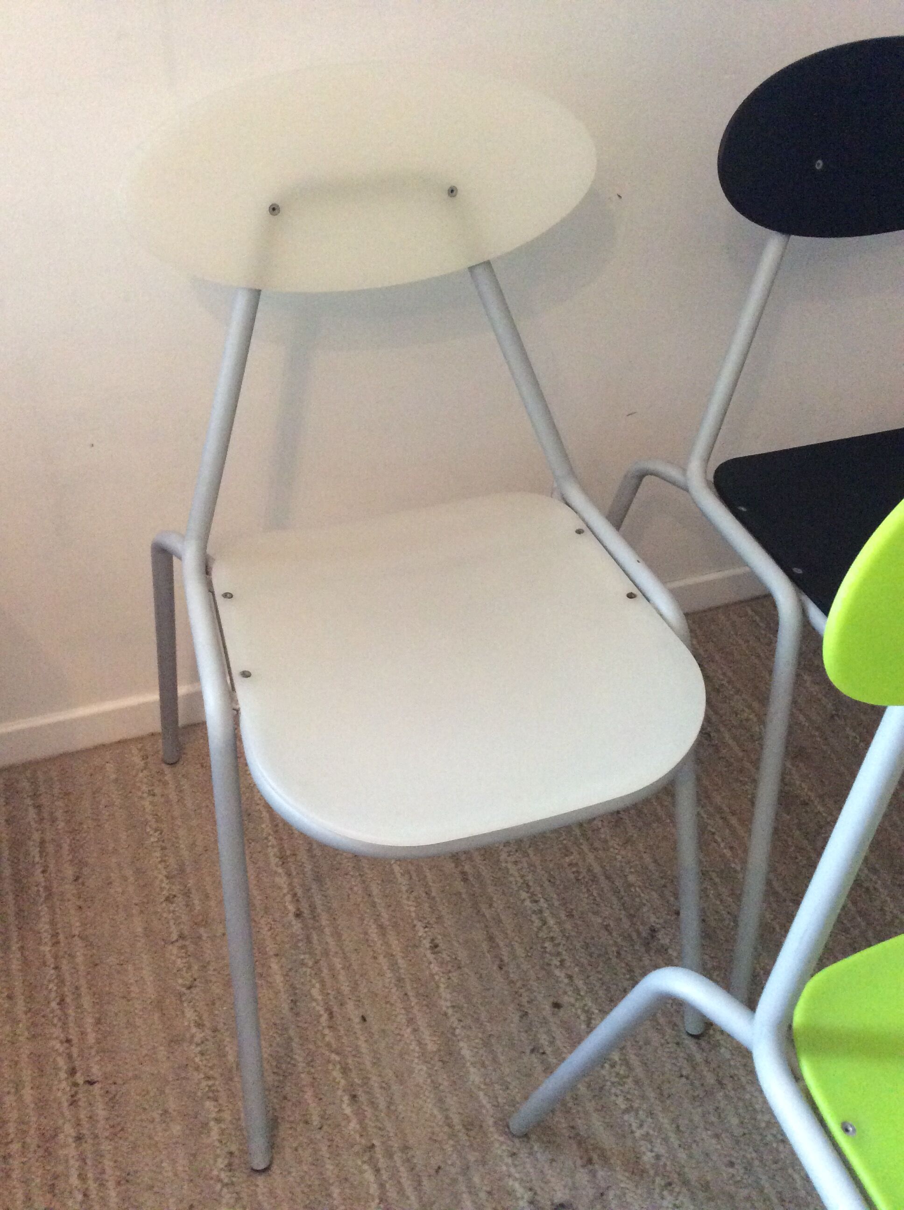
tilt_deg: -42.9
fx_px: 1117
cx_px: 452
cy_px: 605
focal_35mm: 32
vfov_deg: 56.9
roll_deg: -3.1
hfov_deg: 44.1
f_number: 2.4
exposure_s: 1/25
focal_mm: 3.3
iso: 250
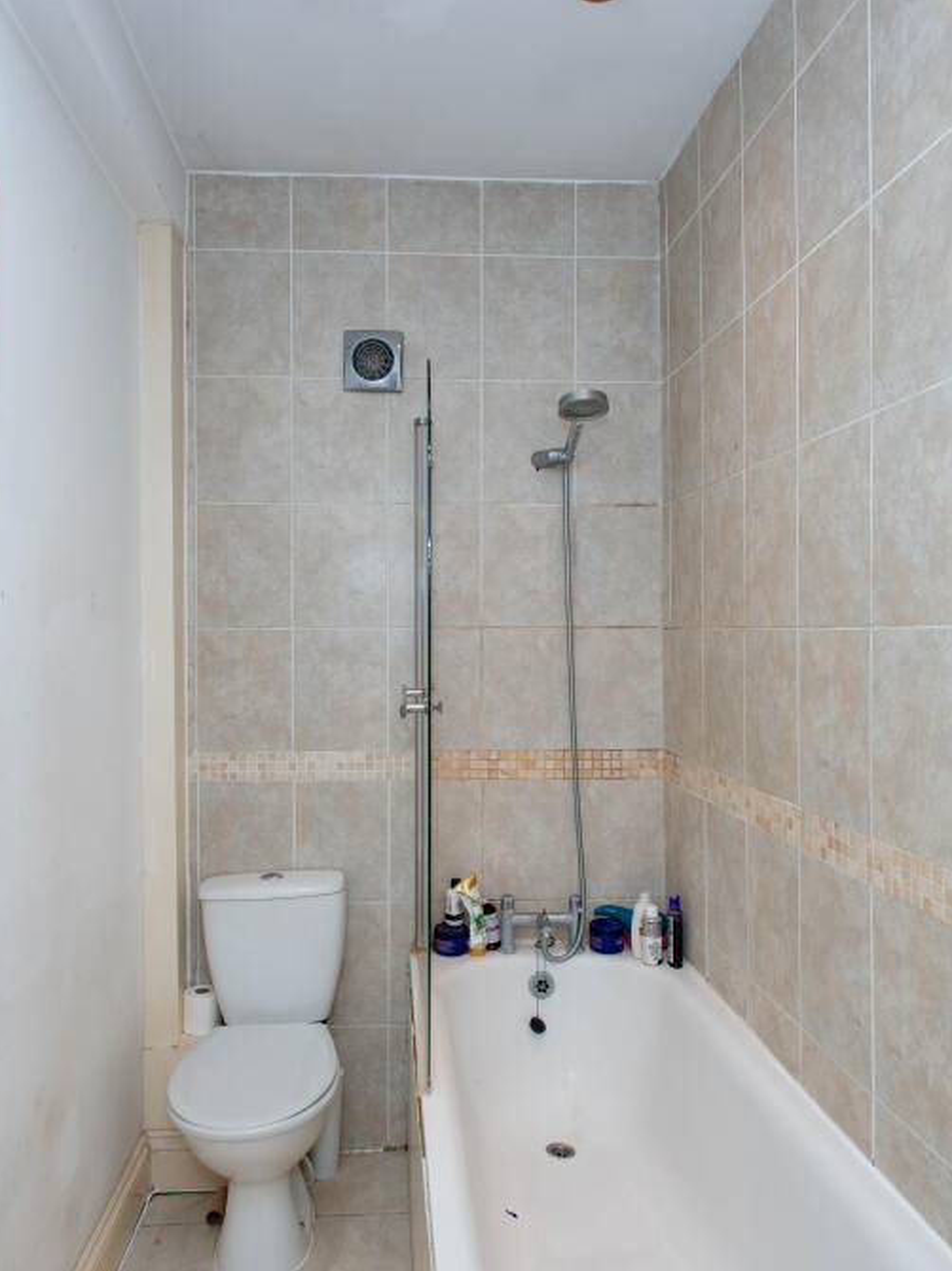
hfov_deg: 54.8
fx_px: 917
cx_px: 440
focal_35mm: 25
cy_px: 646
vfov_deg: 69.4
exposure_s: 1/60
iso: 400
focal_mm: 17
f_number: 8
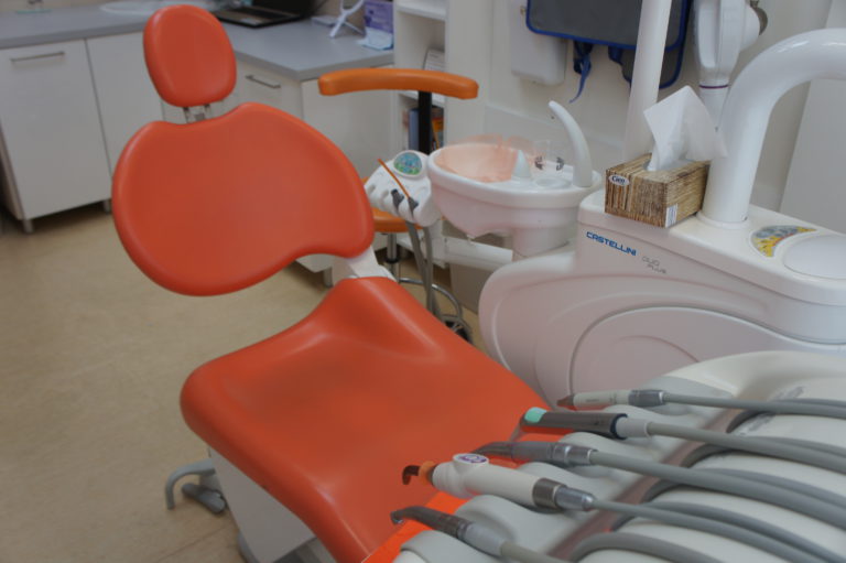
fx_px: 740
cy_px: 282
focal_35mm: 32
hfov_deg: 59.5
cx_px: 423
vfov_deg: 41.7
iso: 200
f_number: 4.5
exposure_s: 1/60
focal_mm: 21
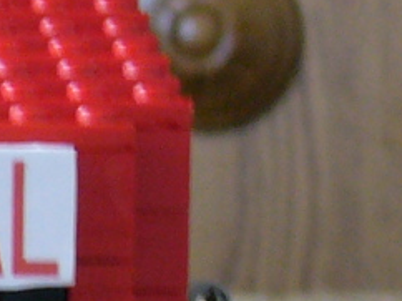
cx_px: -266
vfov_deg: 3.5
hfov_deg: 4.7
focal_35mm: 418
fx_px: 4849
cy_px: 349
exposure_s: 1/8
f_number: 4.3
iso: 200
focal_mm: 13.1
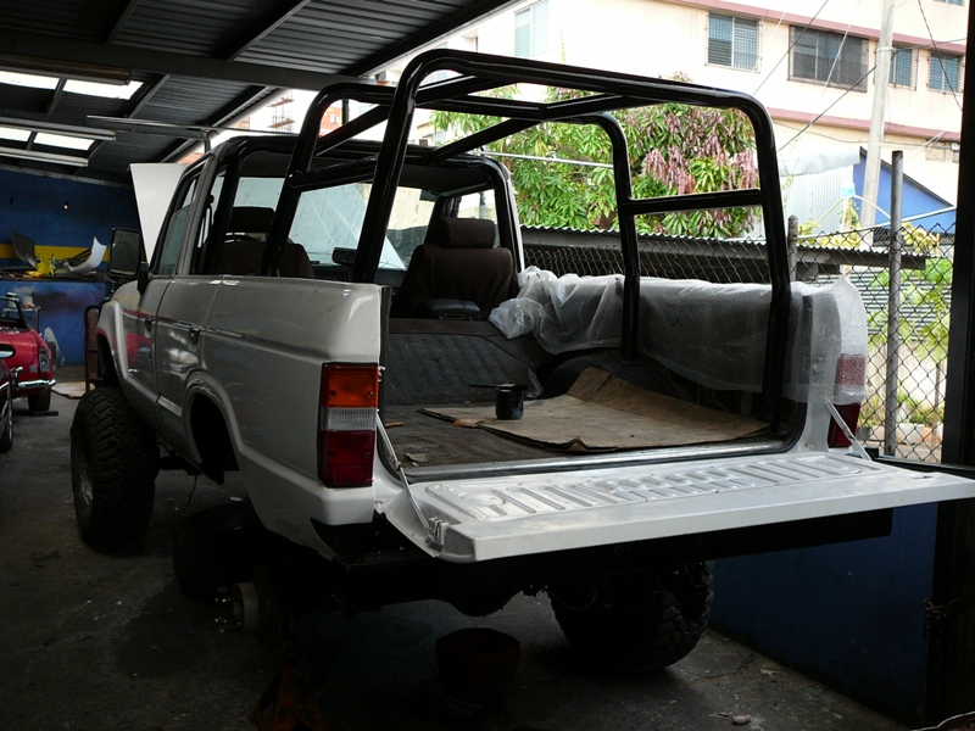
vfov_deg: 40.7
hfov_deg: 52.6
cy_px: 366
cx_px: 488
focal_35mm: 35
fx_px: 986
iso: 80
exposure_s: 1/160
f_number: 2.8
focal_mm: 5.2
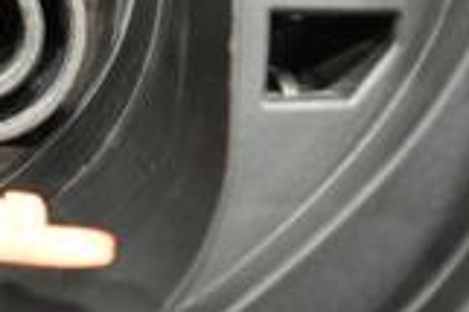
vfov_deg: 11.7
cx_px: -151
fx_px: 1445
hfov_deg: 17.3
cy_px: -184
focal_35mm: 111
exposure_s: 1/30
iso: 500
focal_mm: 28
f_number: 2.8
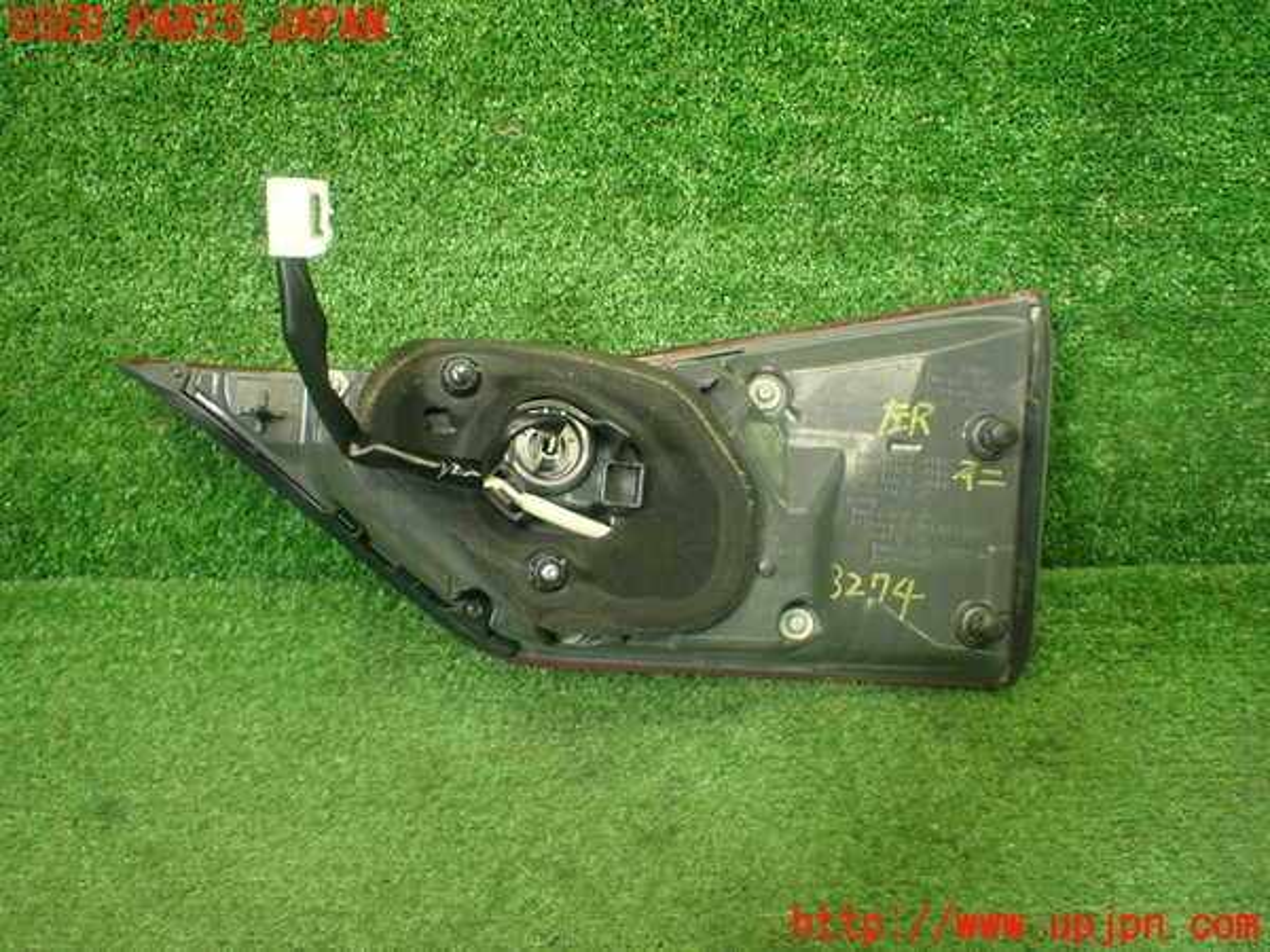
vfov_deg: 46.8
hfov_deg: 60.0
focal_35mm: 30
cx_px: 635
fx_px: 1101
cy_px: 476
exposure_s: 1/125
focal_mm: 5.4
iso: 500
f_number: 2.3
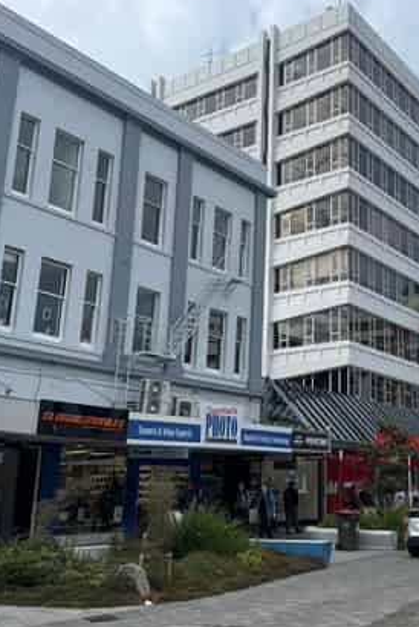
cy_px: 304
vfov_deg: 48.4
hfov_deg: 33.0
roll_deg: -0.4
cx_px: 300
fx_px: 697
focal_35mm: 40
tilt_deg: +15.1
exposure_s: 1/5348
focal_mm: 6.76
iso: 80
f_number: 1.78
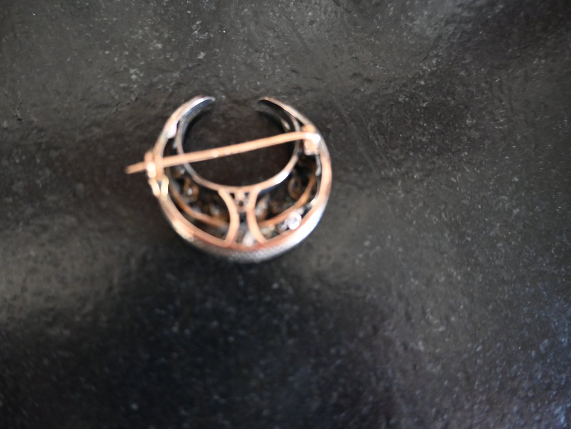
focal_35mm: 30
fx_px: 495
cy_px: 212
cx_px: 251
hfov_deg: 59.8
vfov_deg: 46.8
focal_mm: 18
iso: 3200
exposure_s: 1/80
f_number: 3.5
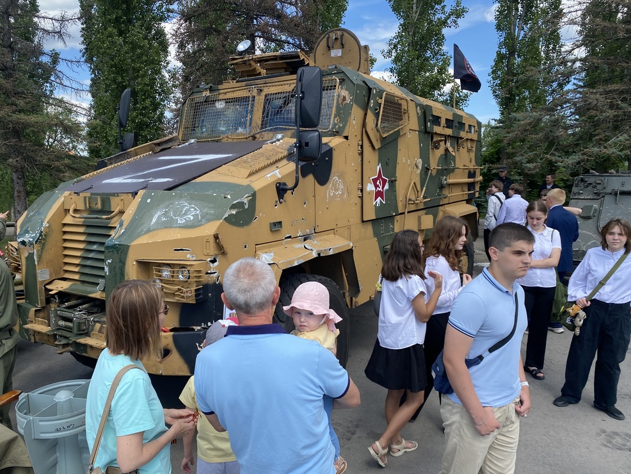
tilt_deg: -6.6
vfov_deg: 51.4
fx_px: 492
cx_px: 310
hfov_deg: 65.3
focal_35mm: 27
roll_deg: +3.9
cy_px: 245
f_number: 1.8
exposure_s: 1/1565
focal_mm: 4.25
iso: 32
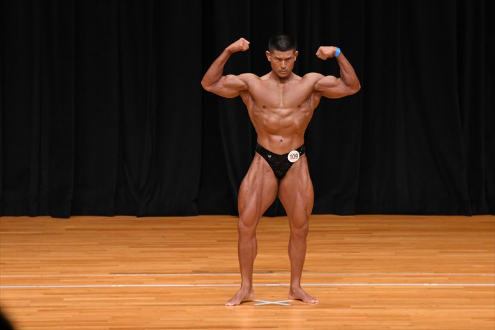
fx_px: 3711
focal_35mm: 270
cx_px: 248
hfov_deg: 7.6
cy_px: 165
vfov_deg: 5.1
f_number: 5.6
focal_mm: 180
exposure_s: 1/400
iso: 3200
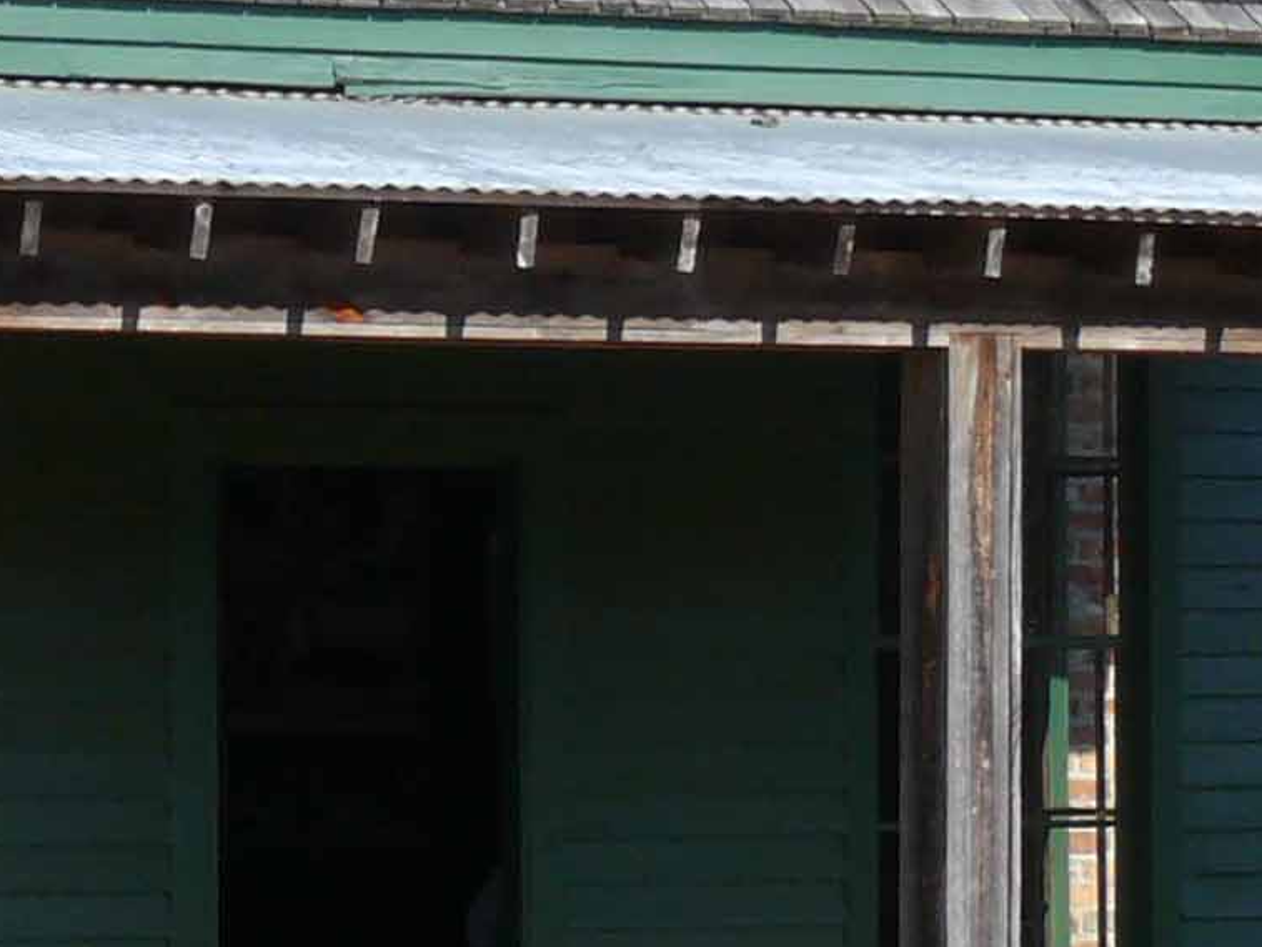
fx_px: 8424
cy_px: 994
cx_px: 17
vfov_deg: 6.4
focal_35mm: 231
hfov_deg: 8.5
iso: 100
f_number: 5.6
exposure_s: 1/320
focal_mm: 10.2
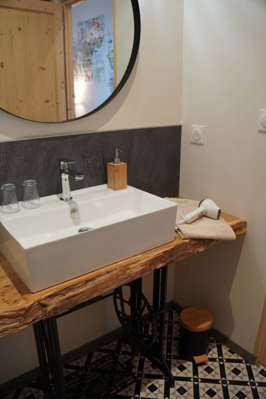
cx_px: 133
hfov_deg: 47.9
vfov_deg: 67.4
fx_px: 299
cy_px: 200
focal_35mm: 27
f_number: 3.5
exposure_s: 1/160
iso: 1600
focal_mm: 18
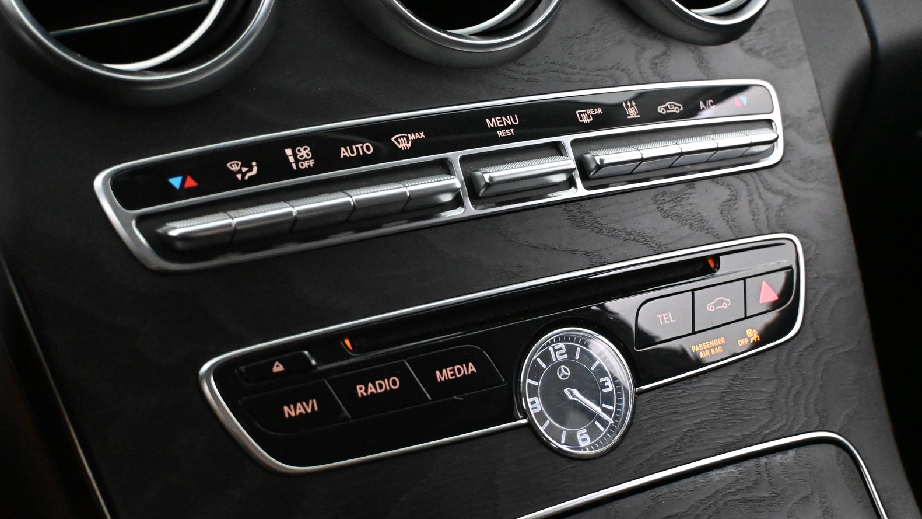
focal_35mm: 44
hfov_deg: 46.1
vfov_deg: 26.9
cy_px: 249
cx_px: 462
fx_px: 1082
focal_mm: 27.5
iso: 10000
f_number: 4.5
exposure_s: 1/60
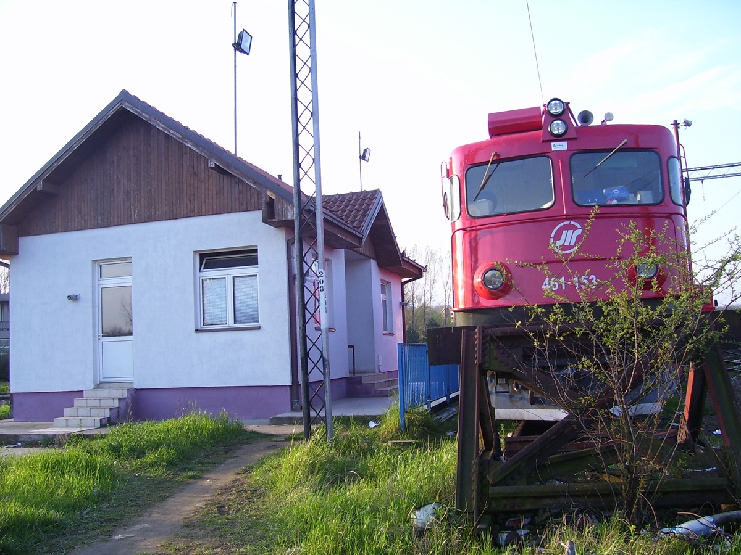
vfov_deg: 41.8
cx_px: 370
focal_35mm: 34
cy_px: 278
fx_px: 728
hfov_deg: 54.0
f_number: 2.7
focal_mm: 5.6
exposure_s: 1/250
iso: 80
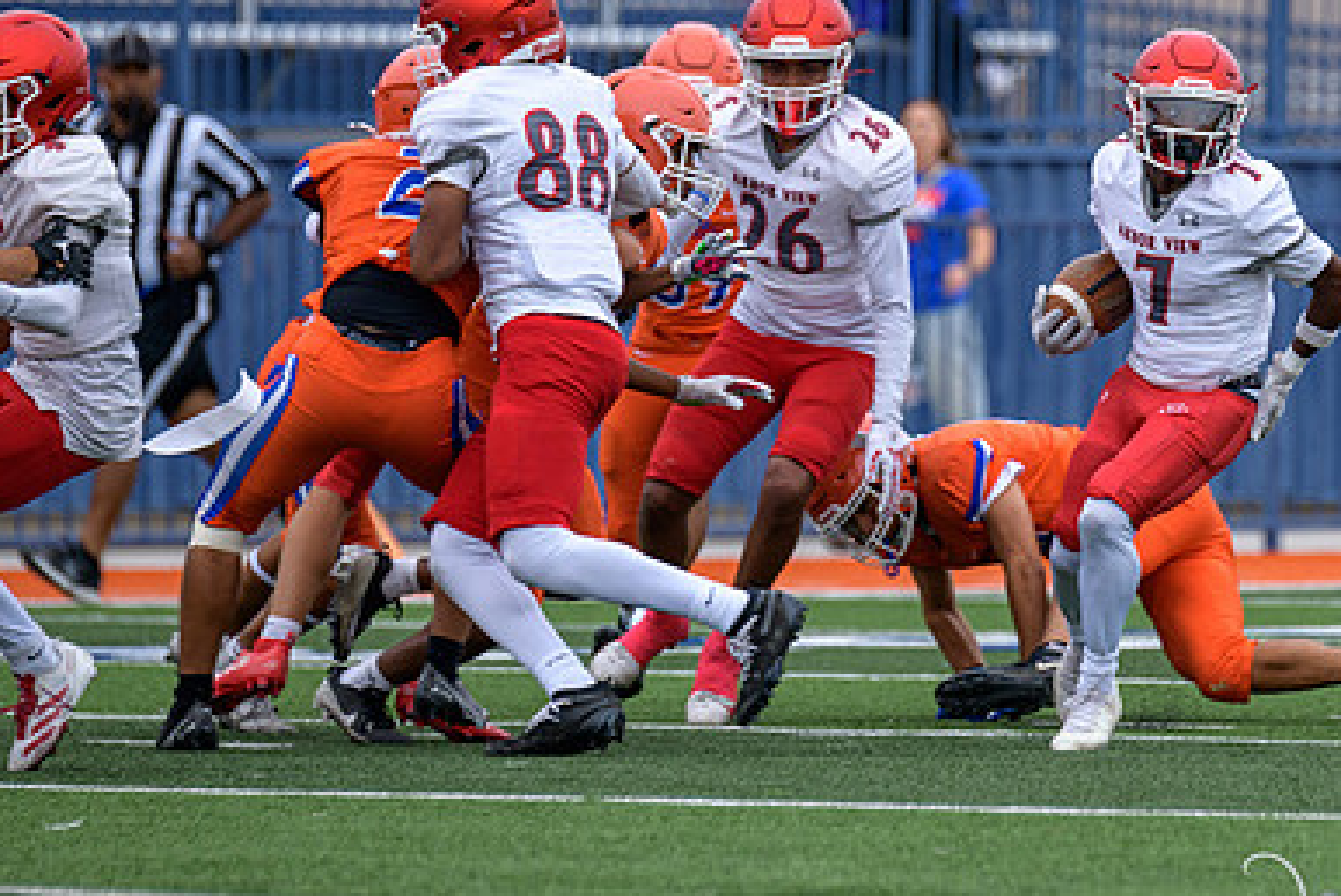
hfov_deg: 3.3
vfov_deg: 2.2
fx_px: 23037
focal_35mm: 618
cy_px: 418
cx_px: 982
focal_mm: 300
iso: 320
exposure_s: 1/1000
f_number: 3.5
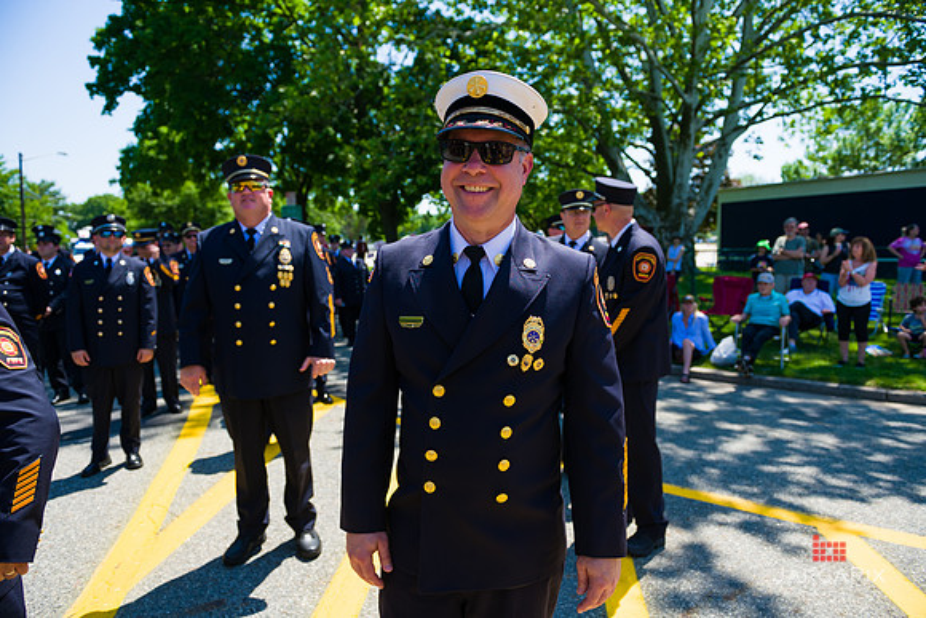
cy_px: 309
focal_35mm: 24
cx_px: 463
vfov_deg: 53.2
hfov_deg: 73.7
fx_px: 617
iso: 200
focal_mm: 24
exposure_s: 1/1250
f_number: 5
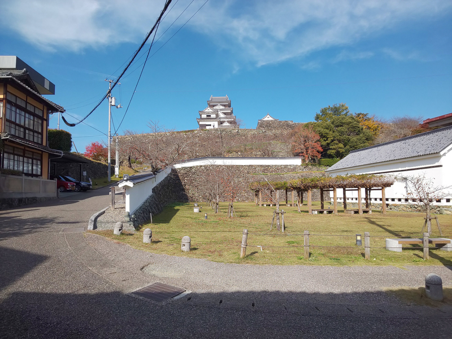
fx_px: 261
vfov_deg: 66.0
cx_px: 226
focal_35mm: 20
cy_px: 170
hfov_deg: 81.7
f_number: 1.94
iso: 28
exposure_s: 1/915
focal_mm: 3.45
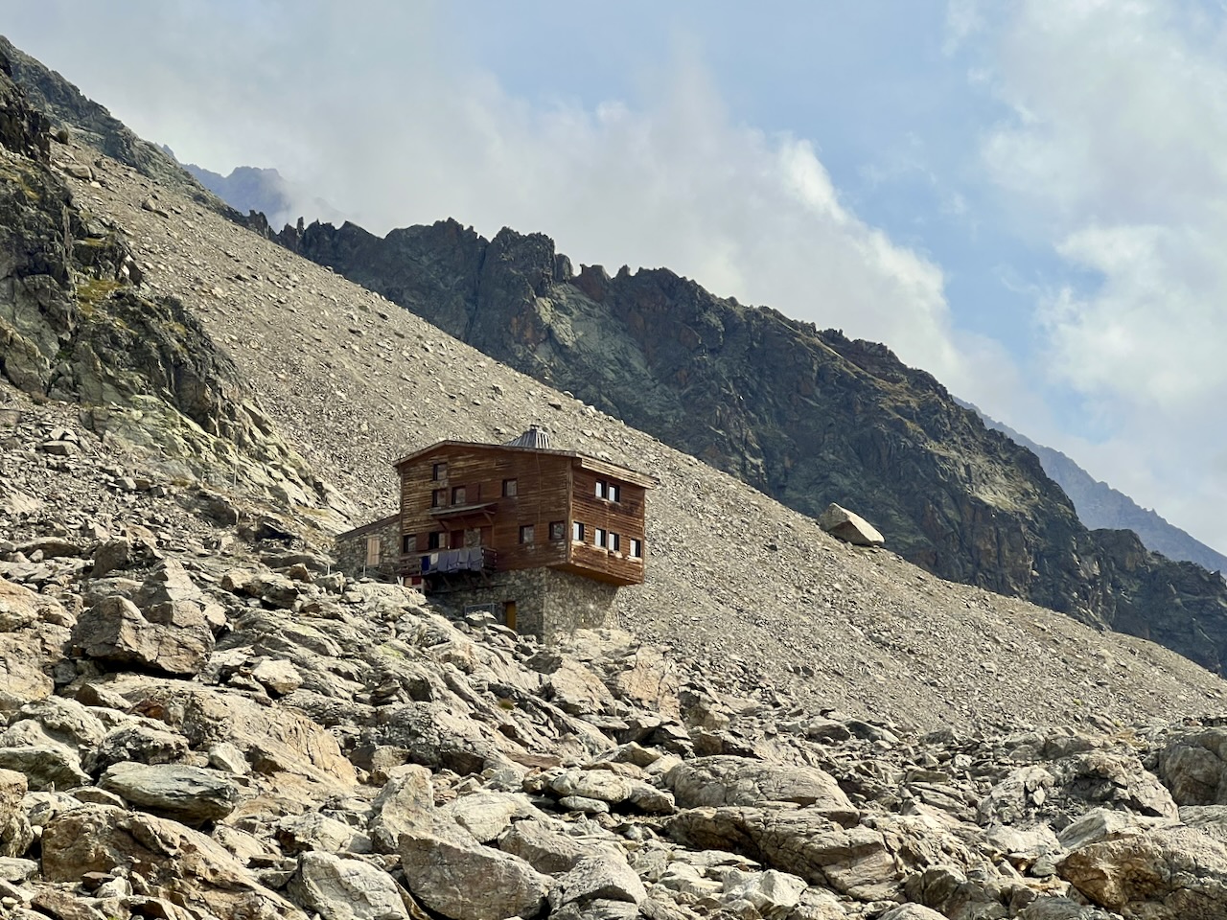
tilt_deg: +11.8
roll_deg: +2.1
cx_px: 614
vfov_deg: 19.1
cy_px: 460
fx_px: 2729
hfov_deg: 25.3
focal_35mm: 77
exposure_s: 1/1531
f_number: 2.8
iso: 32
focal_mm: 9
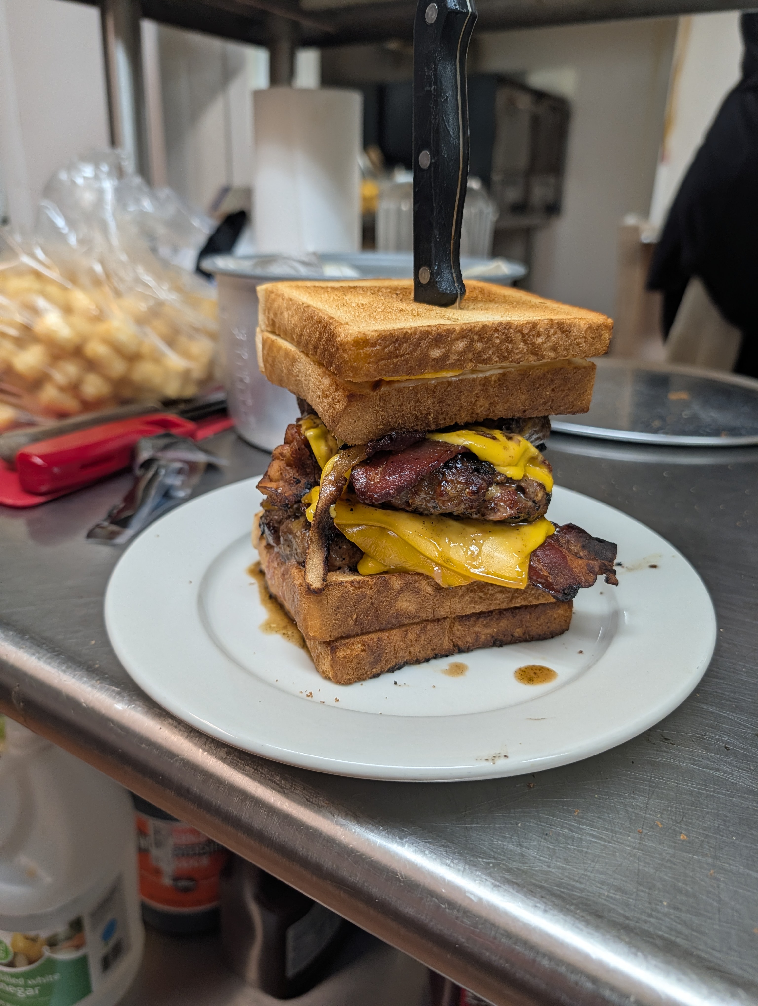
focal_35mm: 24
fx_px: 699
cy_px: 503
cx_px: 379
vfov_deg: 71.5
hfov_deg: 56.9
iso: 183
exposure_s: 1/120
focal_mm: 6.9
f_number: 1.68
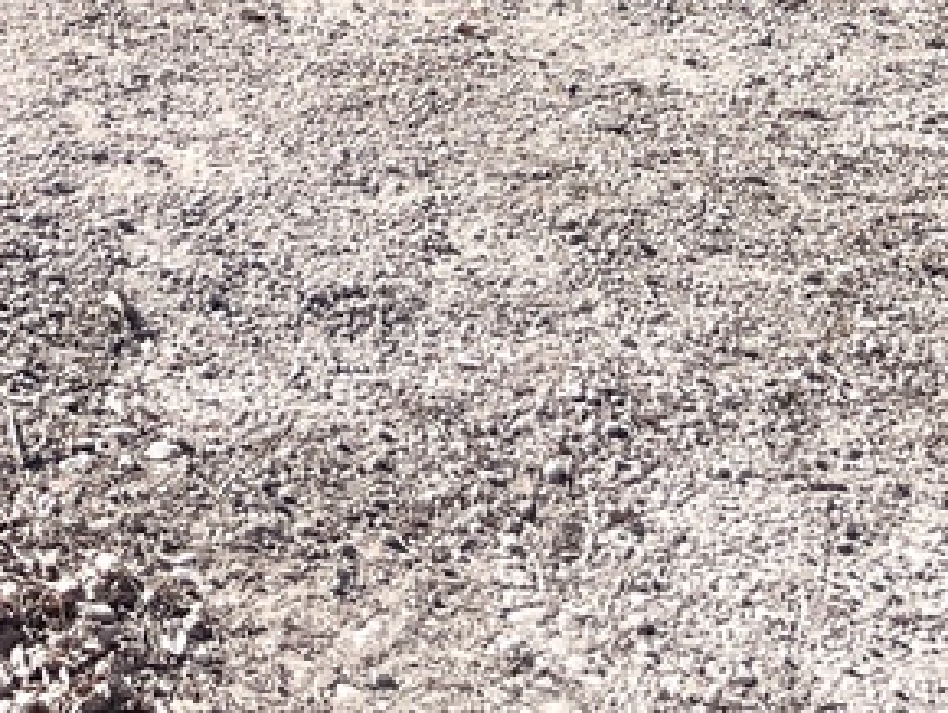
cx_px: -252
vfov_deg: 10.0
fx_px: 3536
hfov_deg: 14.7
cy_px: -1047
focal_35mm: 129
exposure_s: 1/3521
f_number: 1.6
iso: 50
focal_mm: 5.1
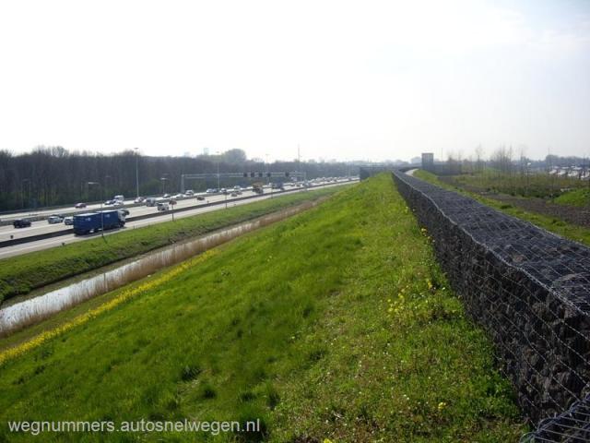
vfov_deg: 37.7
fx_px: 648
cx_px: 295
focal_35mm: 38
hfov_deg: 49.0
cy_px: 222
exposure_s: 1/125
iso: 64
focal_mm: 7.9
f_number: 8
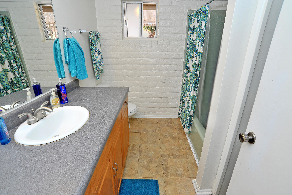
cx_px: 146
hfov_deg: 90.0
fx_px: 146
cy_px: 98
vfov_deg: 67.3
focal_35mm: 18
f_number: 13
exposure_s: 1/40
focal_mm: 18
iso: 640
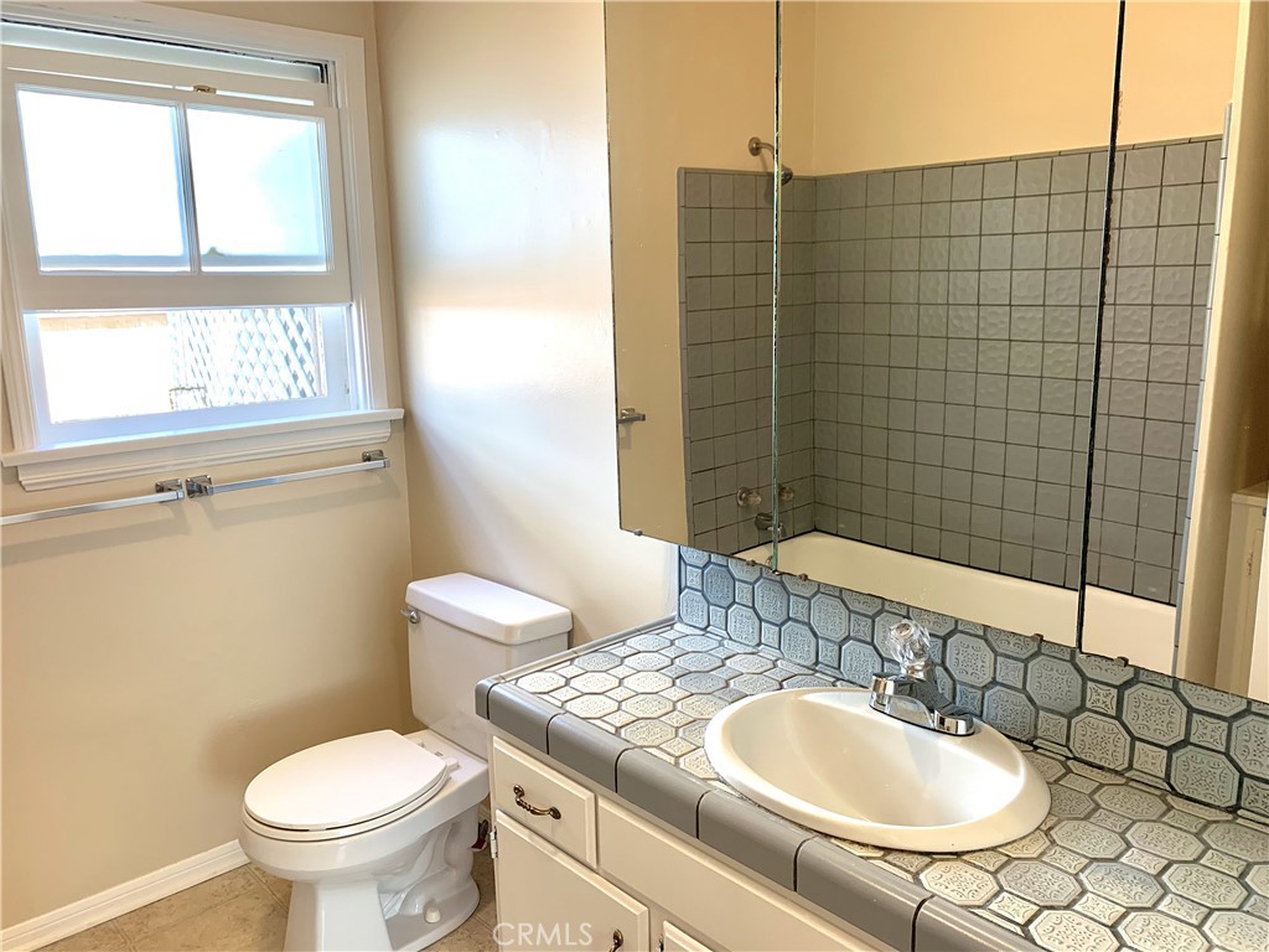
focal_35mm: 26
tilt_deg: -11.1
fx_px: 953
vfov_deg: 53.1
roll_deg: +0.8
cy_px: 476
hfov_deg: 67.3
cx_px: 634
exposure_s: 1/60
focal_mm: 4.25
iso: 50
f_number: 1.8
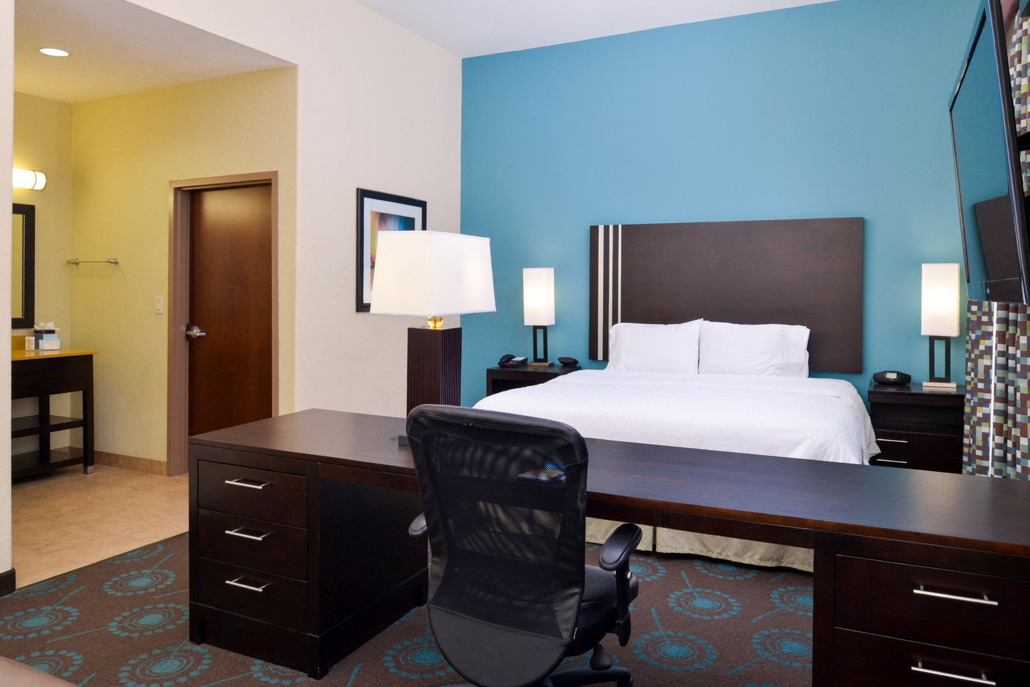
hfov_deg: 71.5
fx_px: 715
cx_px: 502
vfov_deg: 51.3
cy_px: 340
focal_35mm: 25
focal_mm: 24
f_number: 9.5
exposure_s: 1/40
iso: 640
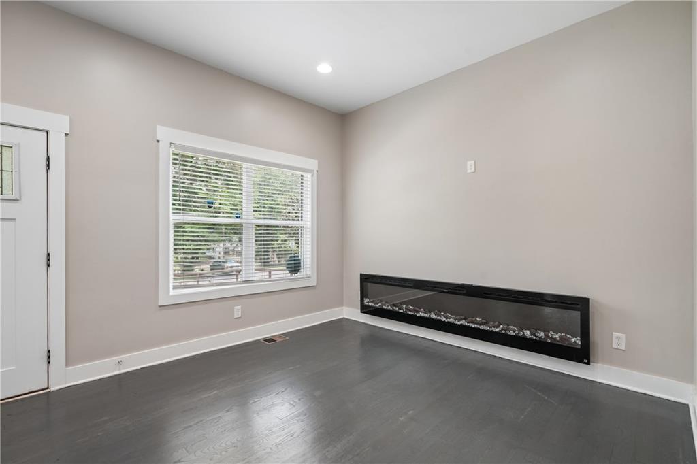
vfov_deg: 77.3
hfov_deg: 100.4
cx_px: 348
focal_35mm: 15
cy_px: 232
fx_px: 290
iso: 400
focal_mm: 15
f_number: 8
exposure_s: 1/6
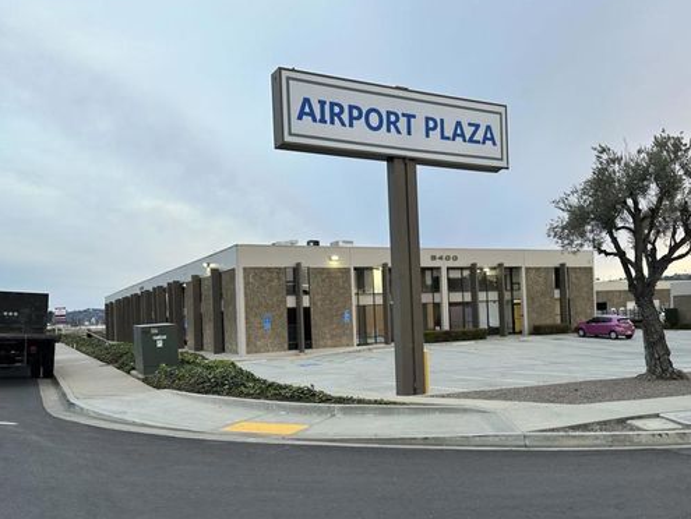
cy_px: 297
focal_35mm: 31
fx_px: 619
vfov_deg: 45.4
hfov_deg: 58.2
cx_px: 378
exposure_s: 1/121
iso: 64
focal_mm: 6.86
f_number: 1.78
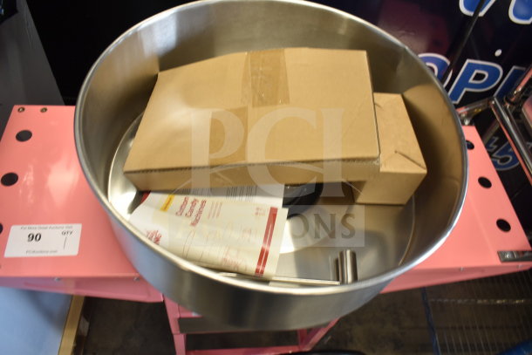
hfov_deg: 67.4
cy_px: 178
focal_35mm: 27
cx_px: 266
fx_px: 399
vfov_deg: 48.0
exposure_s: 1/30
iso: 500
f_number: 3.5
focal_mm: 18
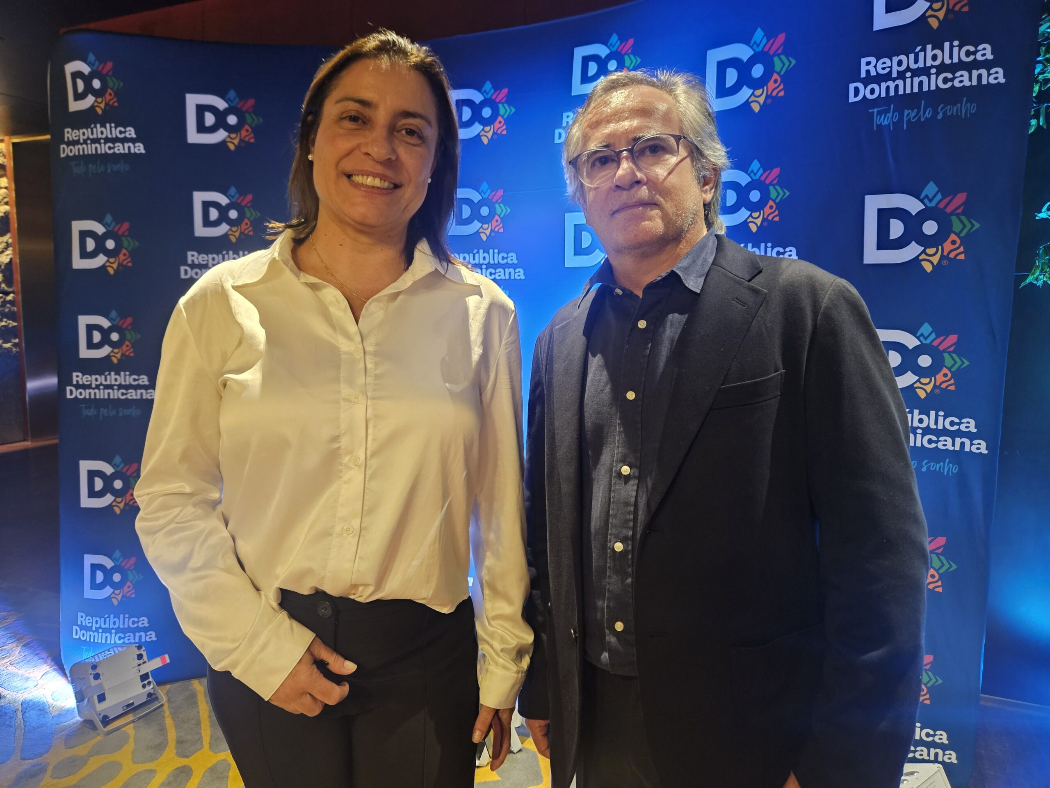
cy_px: 394
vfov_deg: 58.9
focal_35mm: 23
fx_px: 698
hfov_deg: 73.9
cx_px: 525
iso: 640
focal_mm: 5.4
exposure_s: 1/24
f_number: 1.8
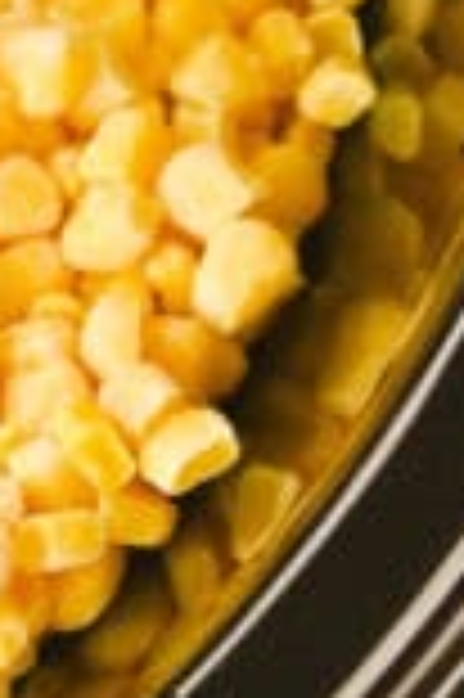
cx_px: -529
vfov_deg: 7.7
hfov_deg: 5.1
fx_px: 5134
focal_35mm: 265
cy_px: -198
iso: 500
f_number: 5
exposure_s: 1/100
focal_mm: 40
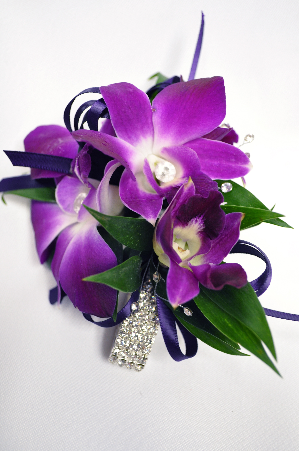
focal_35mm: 48
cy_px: 226
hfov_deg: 28.0
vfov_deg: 41.2
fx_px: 600
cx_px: 150
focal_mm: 32
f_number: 4.8
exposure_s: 1/10
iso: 800
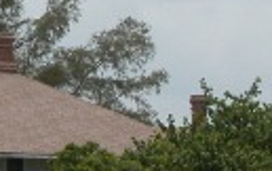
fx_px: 3006
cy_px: 8
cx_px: -283
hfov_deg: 5.1
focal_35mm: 405
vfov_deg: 3.3
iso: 100
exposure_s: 1/377
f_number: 7.6
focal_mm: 19.9
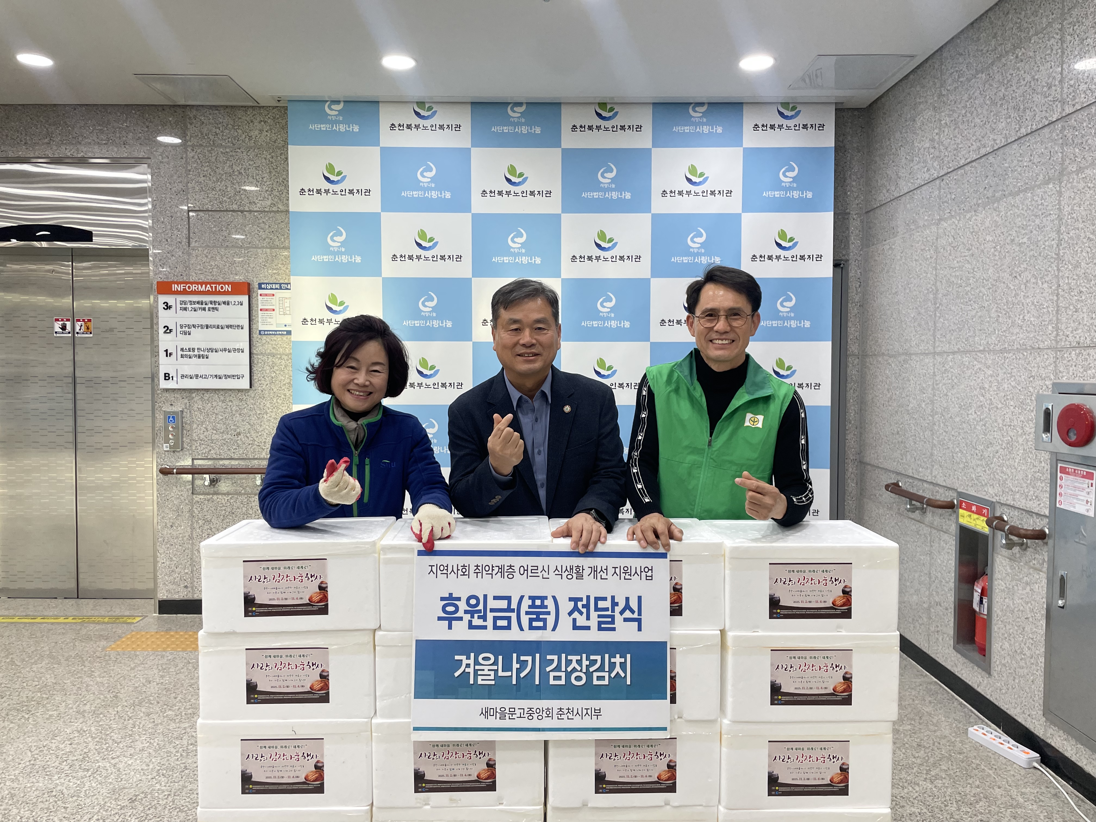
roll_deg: +1.0
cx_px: 548
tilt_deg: -1.8
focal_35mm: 26
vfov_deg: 53.1
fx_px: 823
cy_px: 411
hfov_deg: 67.3
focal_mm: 4.2
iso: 100
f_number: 1.6
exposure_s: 1/120
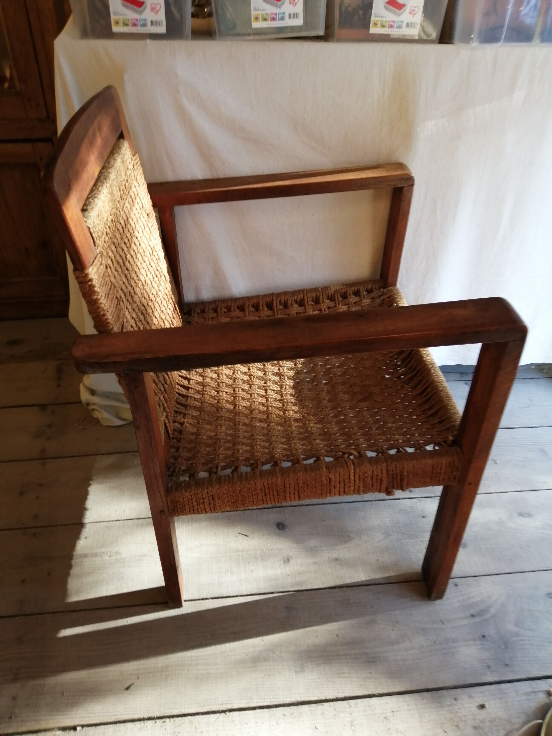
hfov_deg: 53.1
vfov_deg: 67.3
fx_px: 553
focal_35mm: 26
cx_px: 276
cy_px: 368
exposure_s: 1/33.3
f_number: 1.8
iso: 80
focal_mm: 3.6
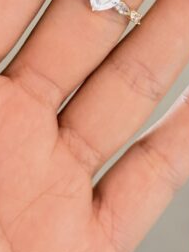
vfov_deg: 17.6
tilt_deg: -52.6
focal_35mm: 109
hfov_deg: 13.6
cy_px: -2
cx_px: 109
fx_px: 794
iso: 200
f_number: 1.78
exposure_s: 1/60
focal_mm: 6.76
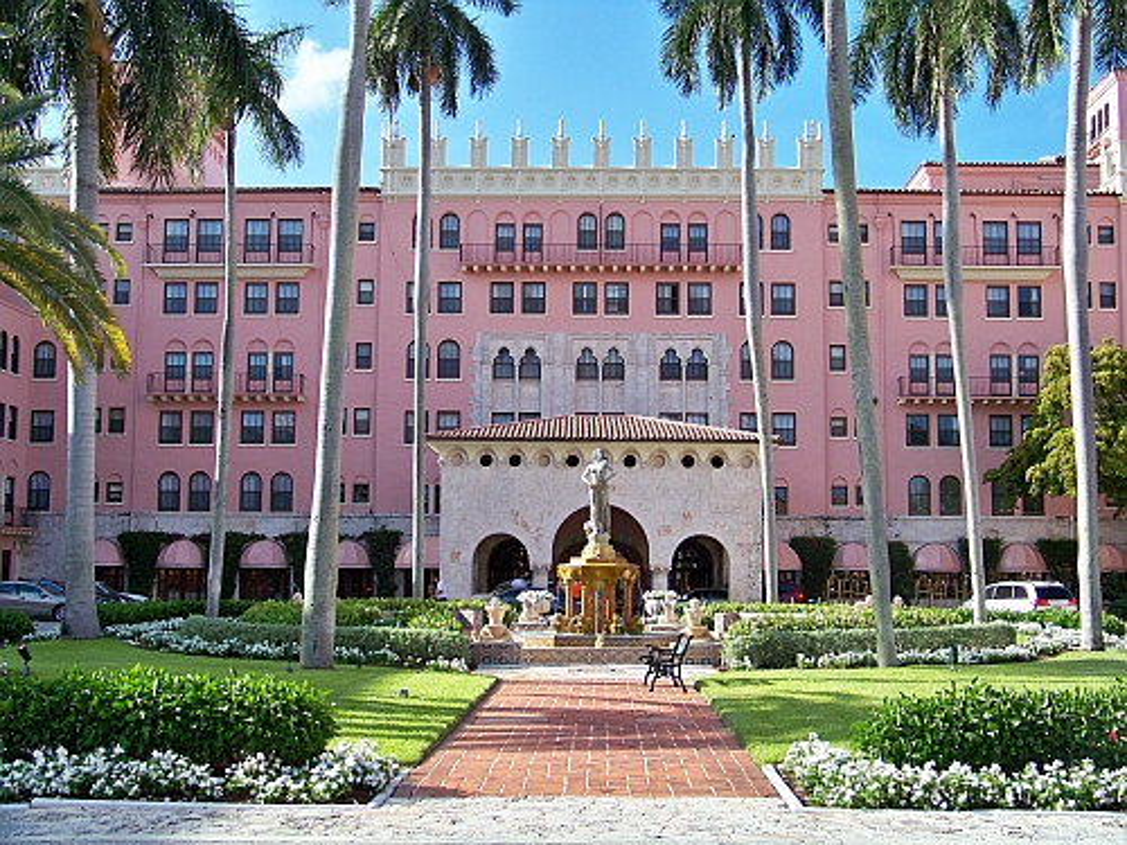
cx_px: 564
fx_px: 1498
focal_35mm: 46
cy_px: 422
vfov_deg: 31.5
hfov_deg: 41.2
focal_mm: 9.36
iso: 100
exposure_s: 1/500
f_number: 3.2
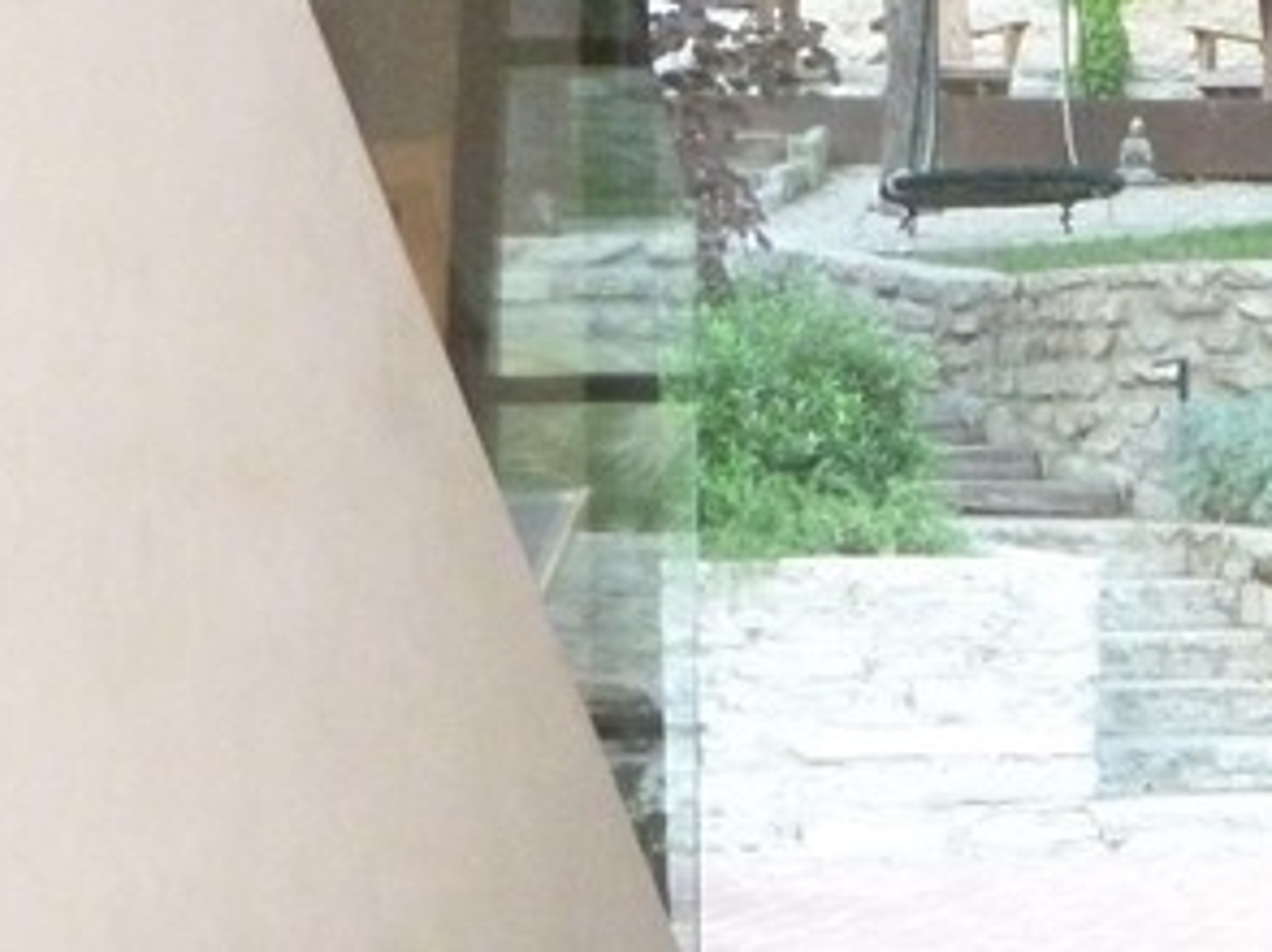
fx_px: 5250
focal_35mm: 143
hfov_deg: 13.1
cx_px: 1882
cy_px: 1030
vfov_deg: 10.2
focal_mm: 7.4
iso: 800
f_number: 3.7
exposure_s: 1/60
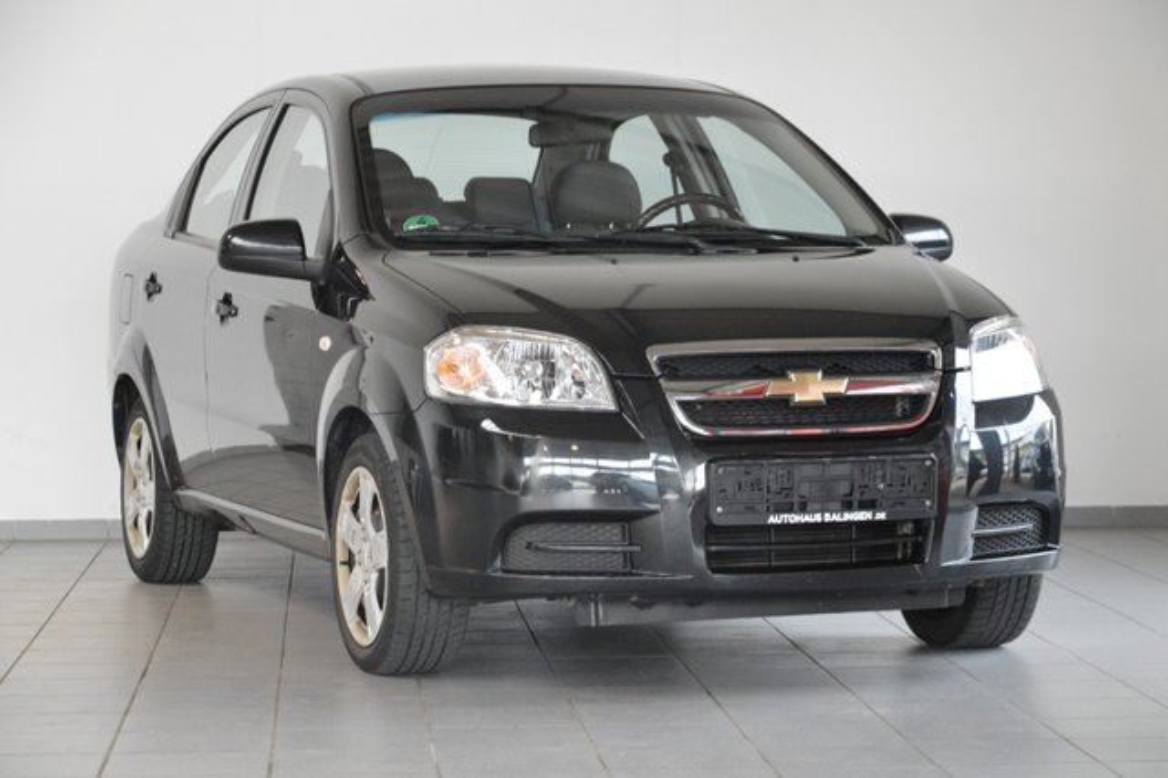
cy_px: 389
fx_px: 3405
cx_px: 584
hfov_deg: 19.5
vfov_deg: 13.0
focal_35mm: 105
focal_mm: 70
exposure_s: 1/60
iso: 2200
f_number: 5.3
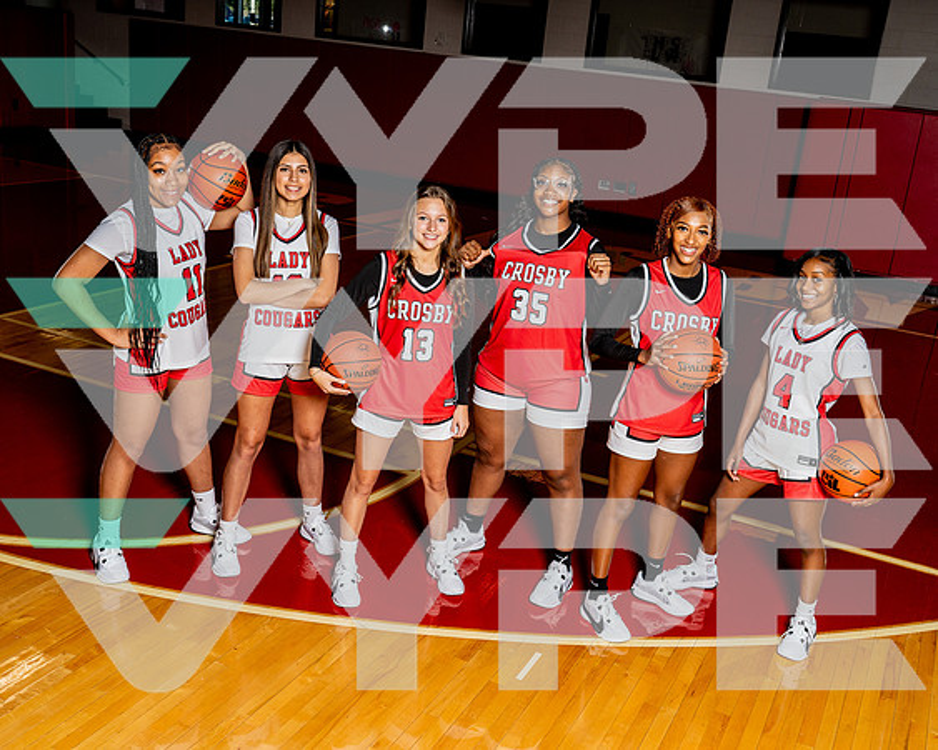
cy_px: 375
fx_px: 1031
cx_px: 470
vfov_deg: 39.9
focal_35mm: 37
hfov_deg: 48.9
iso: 400
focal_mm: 33
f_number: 8
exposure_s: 1/250
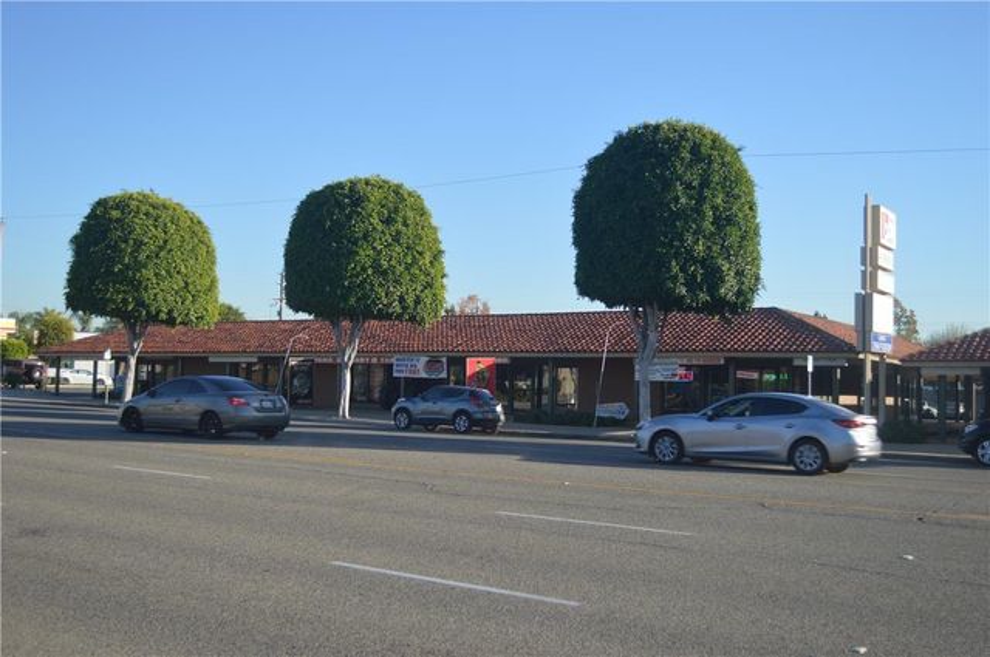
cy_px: 328
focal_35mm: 36
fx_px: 989
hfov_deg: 53.2
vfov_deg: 36.8
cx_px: 495
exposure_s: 1/400
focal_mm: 24
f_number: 4
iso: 100
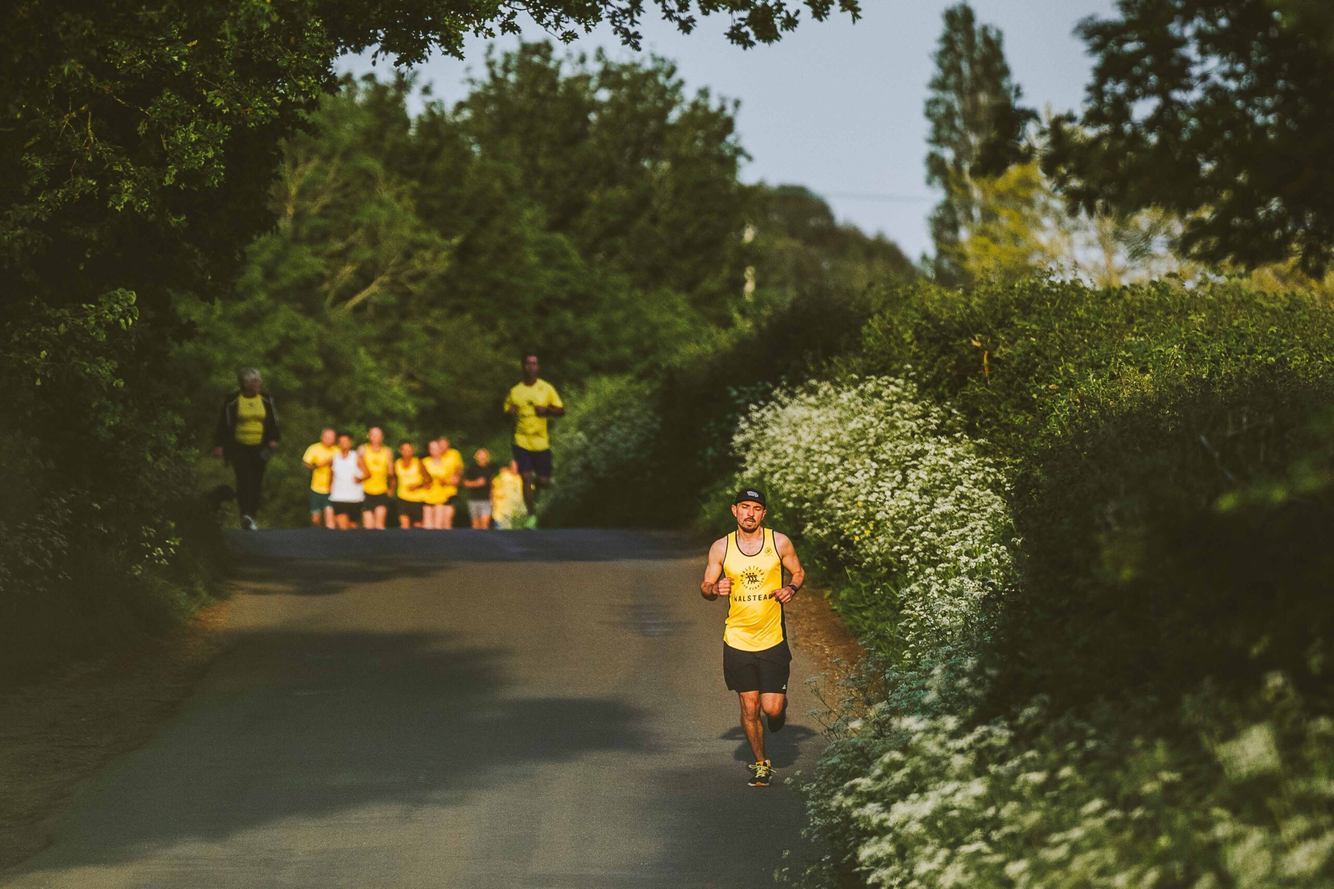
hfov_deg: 6.9
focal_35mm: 300
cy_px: 444
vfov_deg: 4.6
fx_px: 11116
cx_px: 667
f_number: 2.8
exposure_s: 1/6400
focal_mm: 200
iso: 500
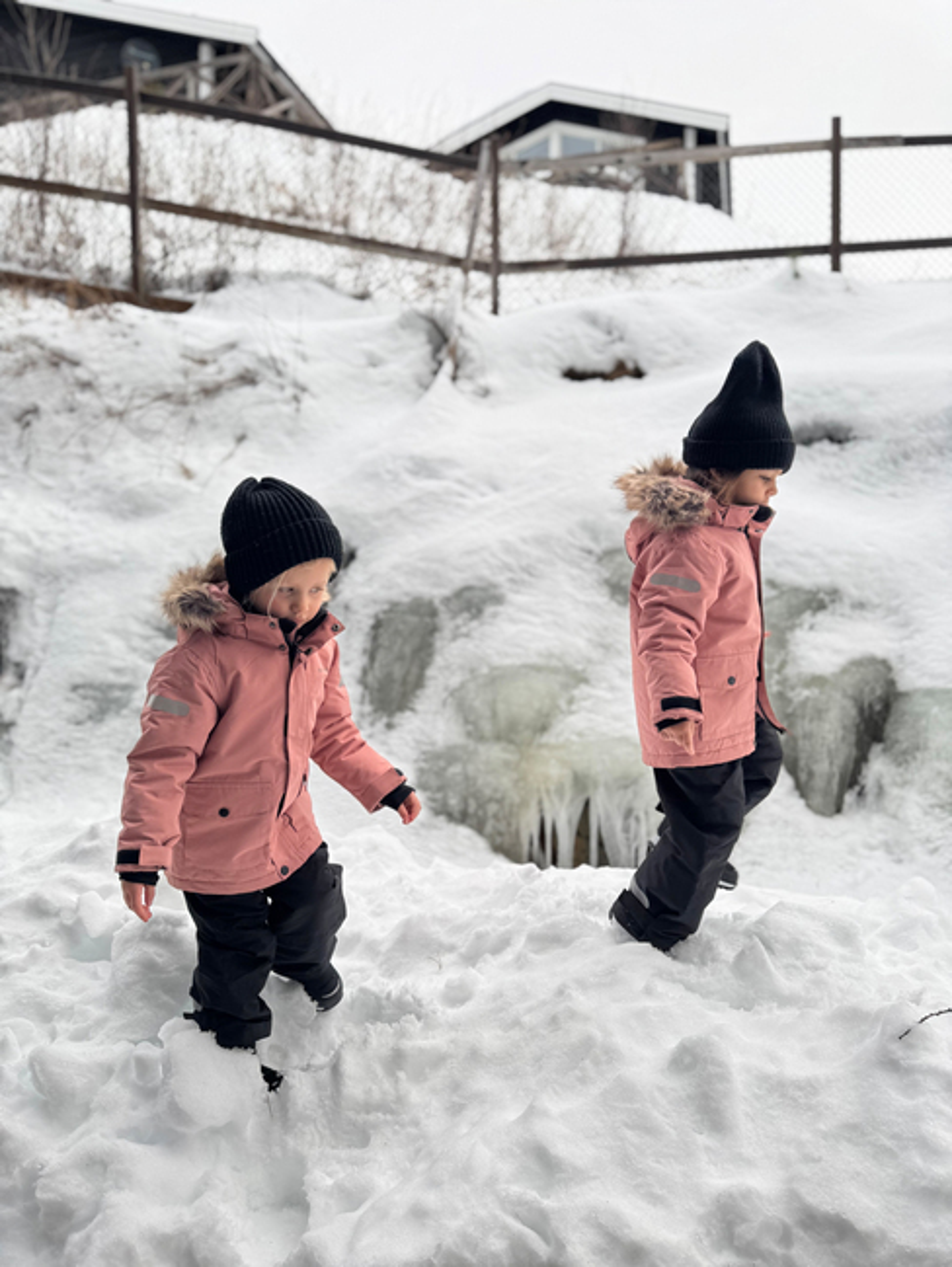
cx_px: 476
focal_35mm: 24
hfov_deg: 56.8
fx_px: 879
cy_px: 634
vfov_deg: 71.6
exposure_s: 1/290
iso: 80
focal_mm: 6.76
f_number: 1.78
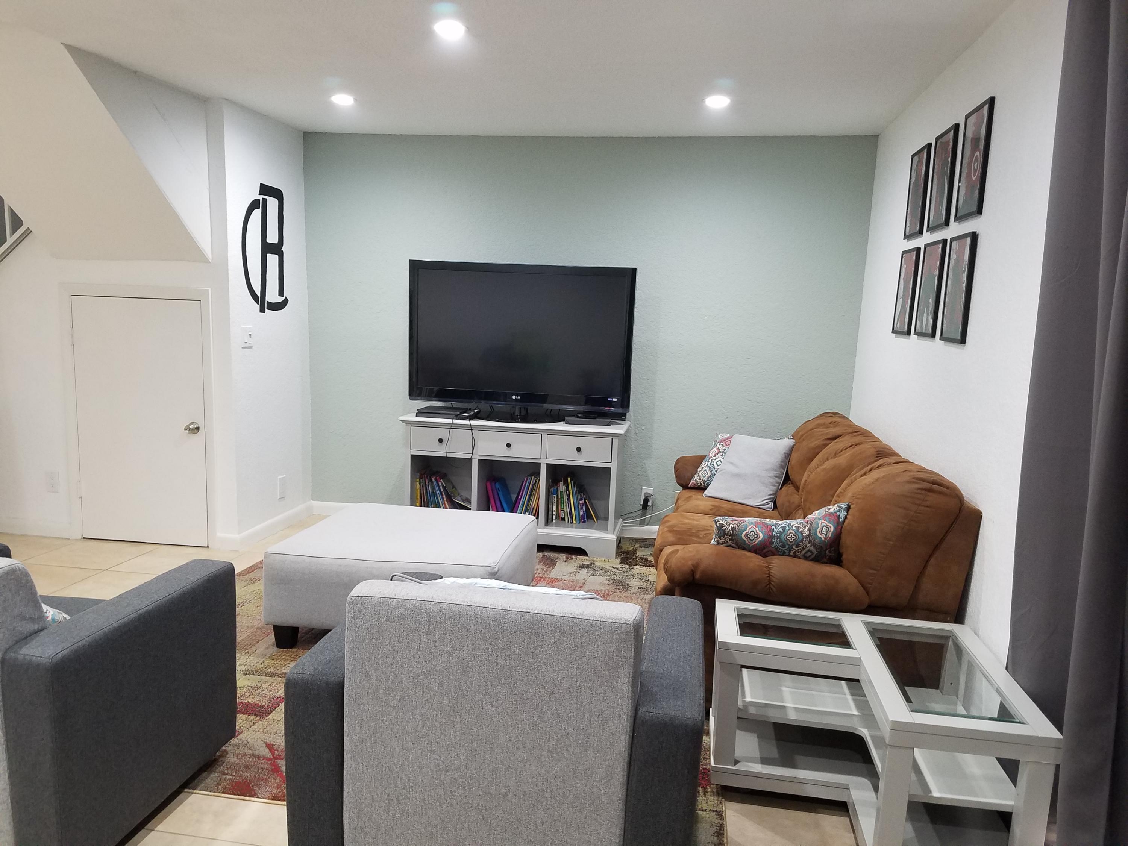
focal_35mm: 26
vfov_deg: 53.1
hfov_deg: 67.3
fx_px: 847
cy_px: 423
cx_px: 564
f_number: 1.7
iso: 160
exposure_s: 1/24
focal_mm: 4.2
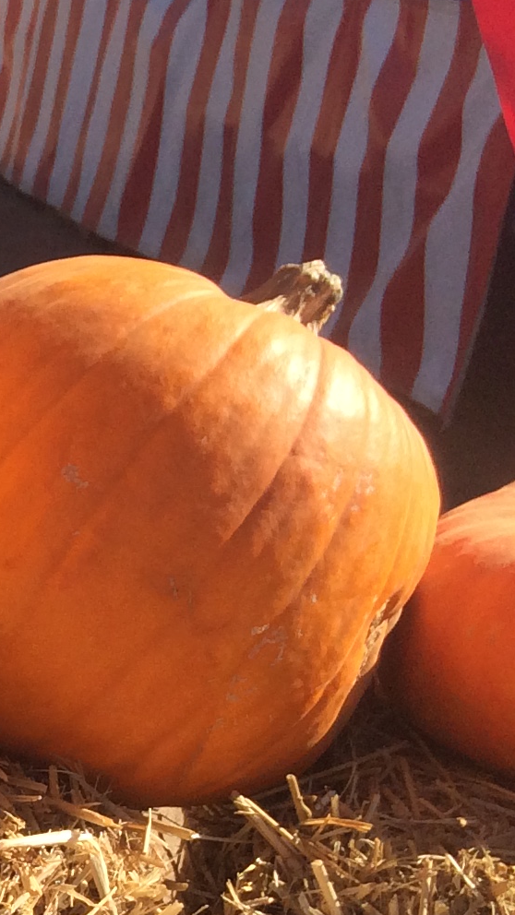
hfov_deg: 9.4
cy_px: 859
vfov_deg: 20.1
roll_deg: -2.6
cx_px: -988
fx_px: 2525
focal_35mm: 104
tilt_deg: -21.8
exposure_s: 1/1466
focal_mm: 4.15
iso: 32
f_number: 2.2
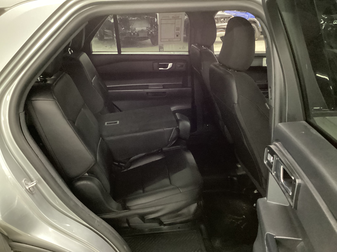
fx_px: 302
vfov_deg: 45.4
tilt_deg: -22.8
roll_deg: +1.8
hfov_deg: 58.4
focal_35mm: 31
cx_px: 168
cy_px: 126
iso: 800
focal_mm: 3.3
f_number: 2.4
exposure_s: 1/17
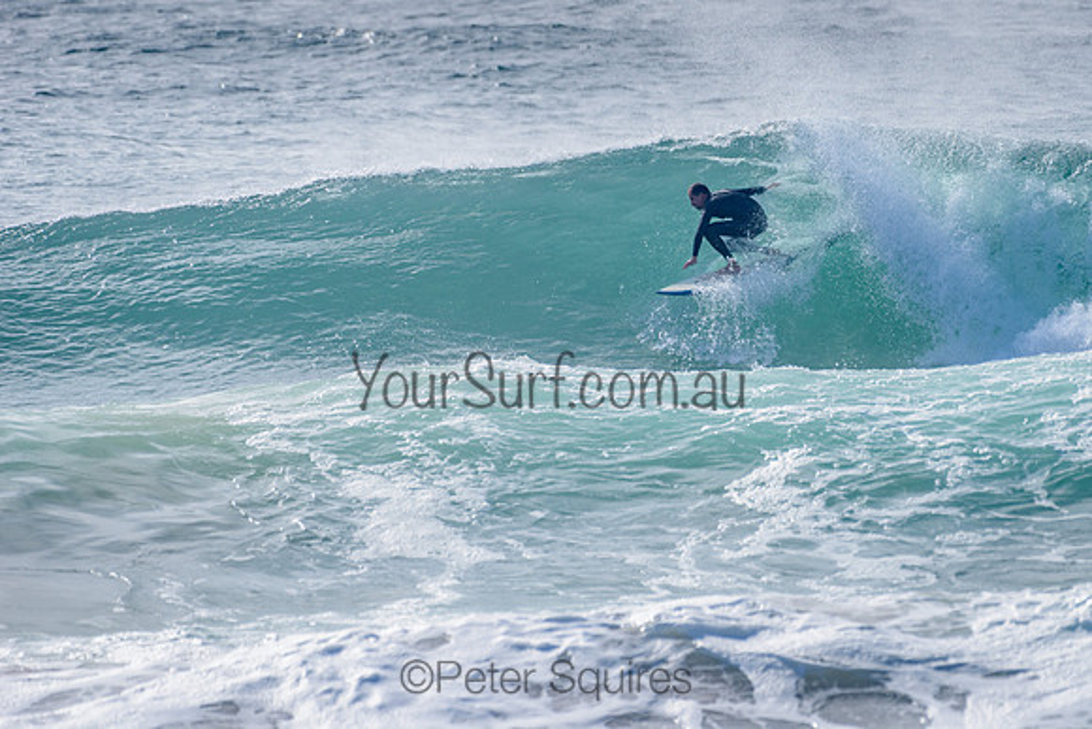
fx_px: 18573
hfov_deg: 3.4
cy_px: 283
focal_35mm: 612
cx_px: 668
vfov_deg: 2.2
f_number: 5.6
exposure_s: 1/2000
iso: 125
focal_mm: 500
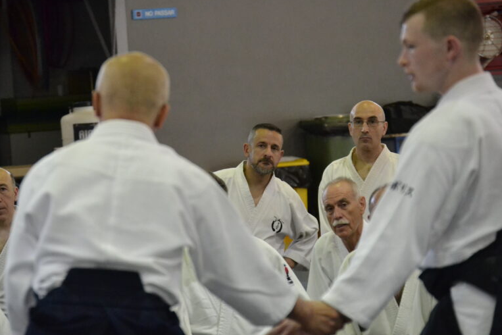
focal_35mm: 252
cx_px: 220
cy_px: 200
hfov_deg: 8.2
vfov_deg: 5.5
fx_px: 3510
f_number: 4.8
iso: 3200
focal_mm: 125
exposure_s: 1/250
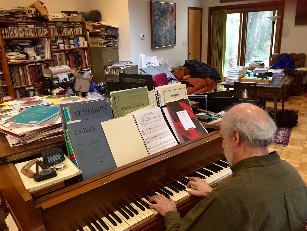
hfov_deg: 61.6
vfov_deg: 48.3
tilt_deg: -17.2
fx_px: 257
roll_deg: +3.3
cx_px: 154
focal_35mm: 29
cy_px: 116
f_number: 2.2
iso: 160
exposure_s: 1/30
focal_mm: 4.15
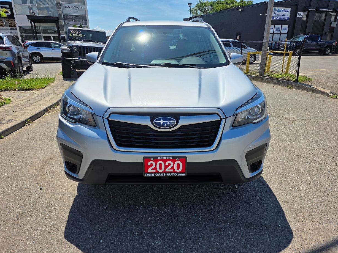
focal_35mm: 24
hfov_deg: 71.6
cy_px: 126
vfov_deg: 56.8
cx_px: 169
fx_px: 234
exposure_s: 1/7944
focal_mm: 6.3
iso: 50
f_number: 1.7
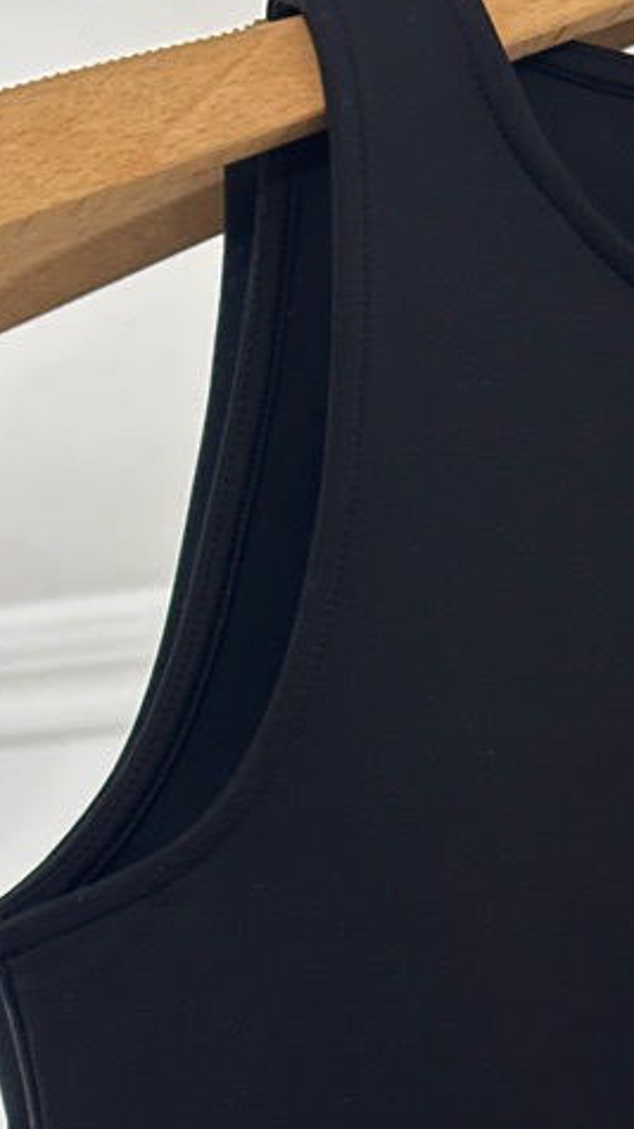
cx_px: 665
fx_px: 3289
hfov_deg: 10.9
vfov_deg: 19.1
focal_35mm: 110
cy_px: 1005
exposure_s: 1/25
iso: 400
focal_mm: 6.86
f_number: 1.78
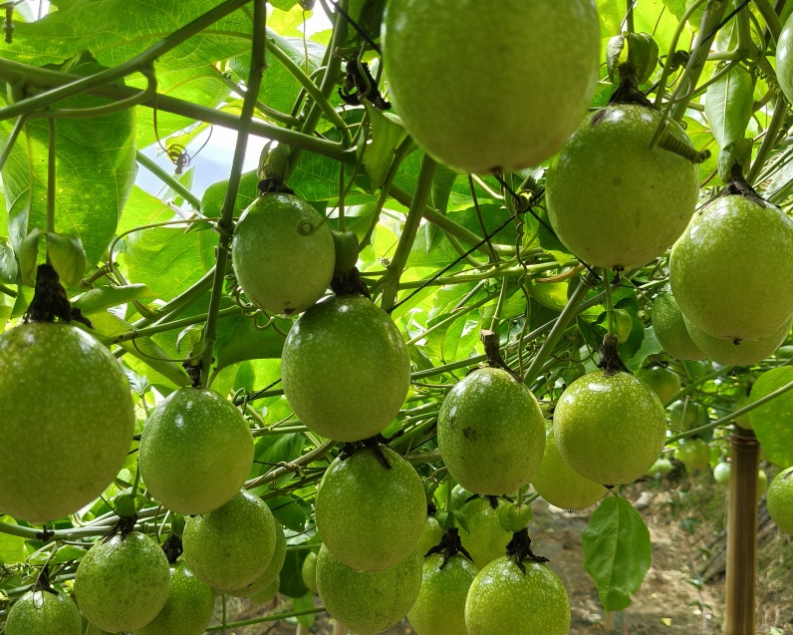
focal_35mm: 34
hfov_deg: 52.8
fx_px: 798
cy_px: 334
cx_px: 397
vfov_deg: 43.3
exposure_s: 1/100
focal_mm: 4.84
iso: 80
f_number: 1.8
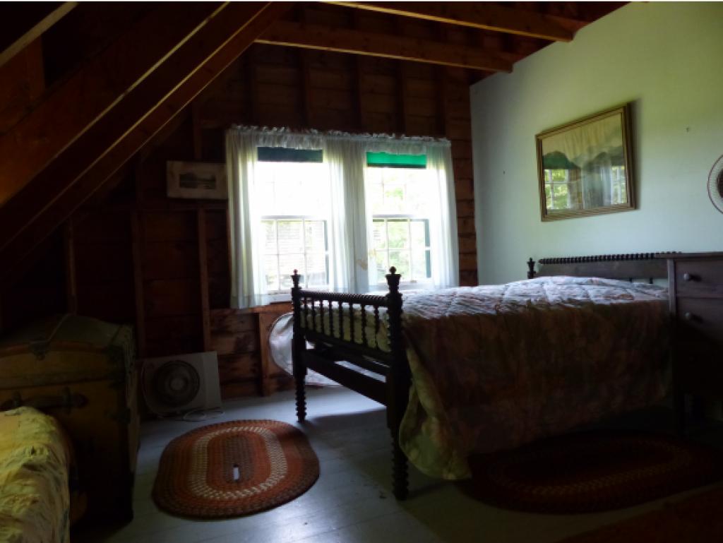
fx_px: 522
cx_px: 362
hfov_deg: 69.4
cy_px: 272
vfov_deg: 54.9
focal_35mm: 25
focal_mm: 4.5
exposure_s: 1/50
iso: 400
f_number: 2.8
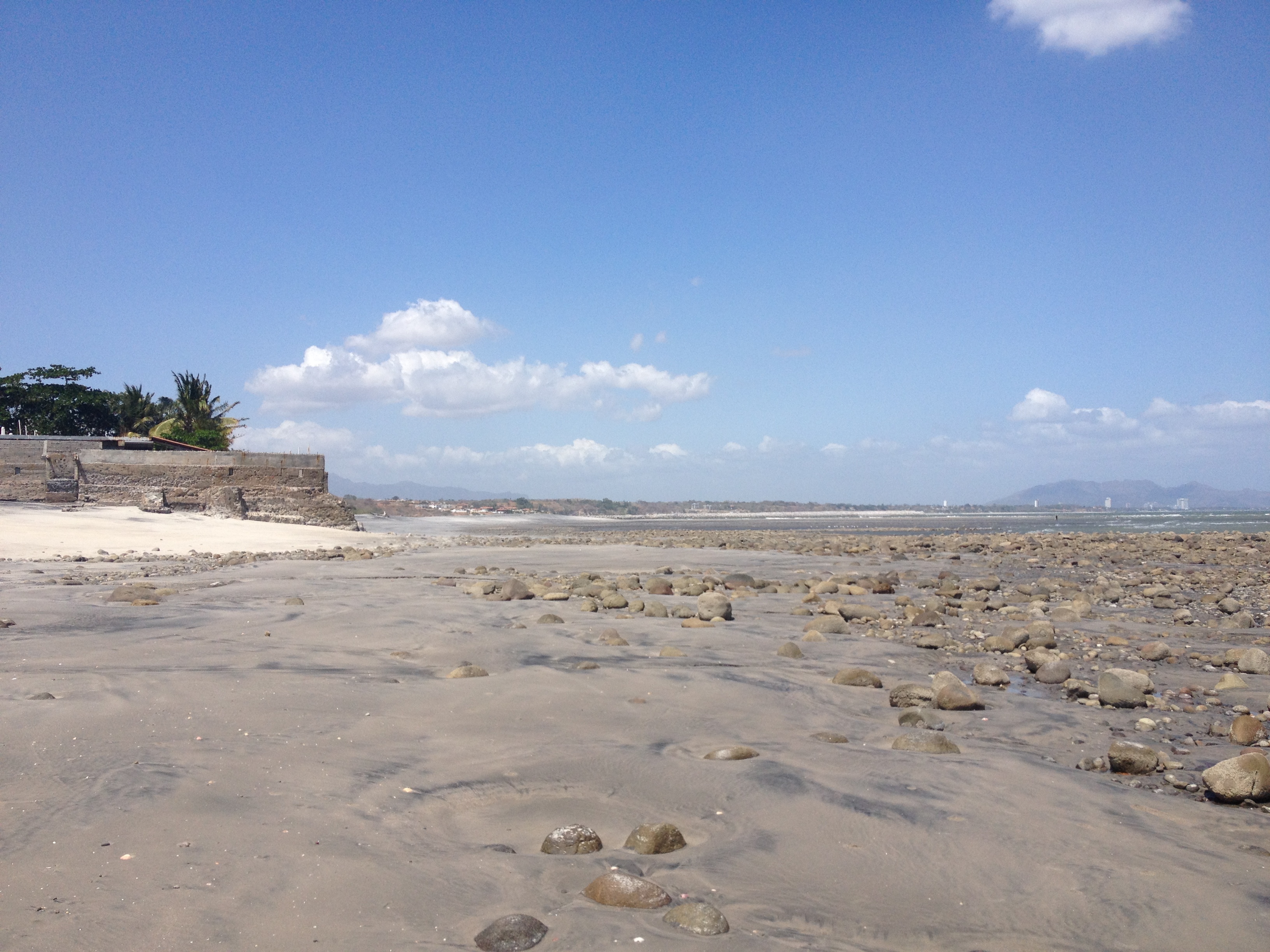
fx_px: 1284
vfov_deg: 40.7
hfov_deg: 52.6
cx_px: 635
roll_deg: +1.3
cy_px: 476
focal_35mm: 35
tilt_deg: -1.4
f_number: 2.4
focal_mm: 4.28
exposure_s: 1/2632
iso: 50
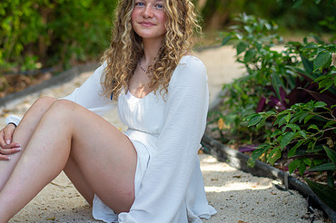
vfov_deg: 15.0
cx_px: 96
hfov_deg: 22.2
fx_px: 849
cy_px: 102
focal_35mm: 91
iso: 400
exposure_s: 1/500
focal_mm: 58
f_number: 2.2
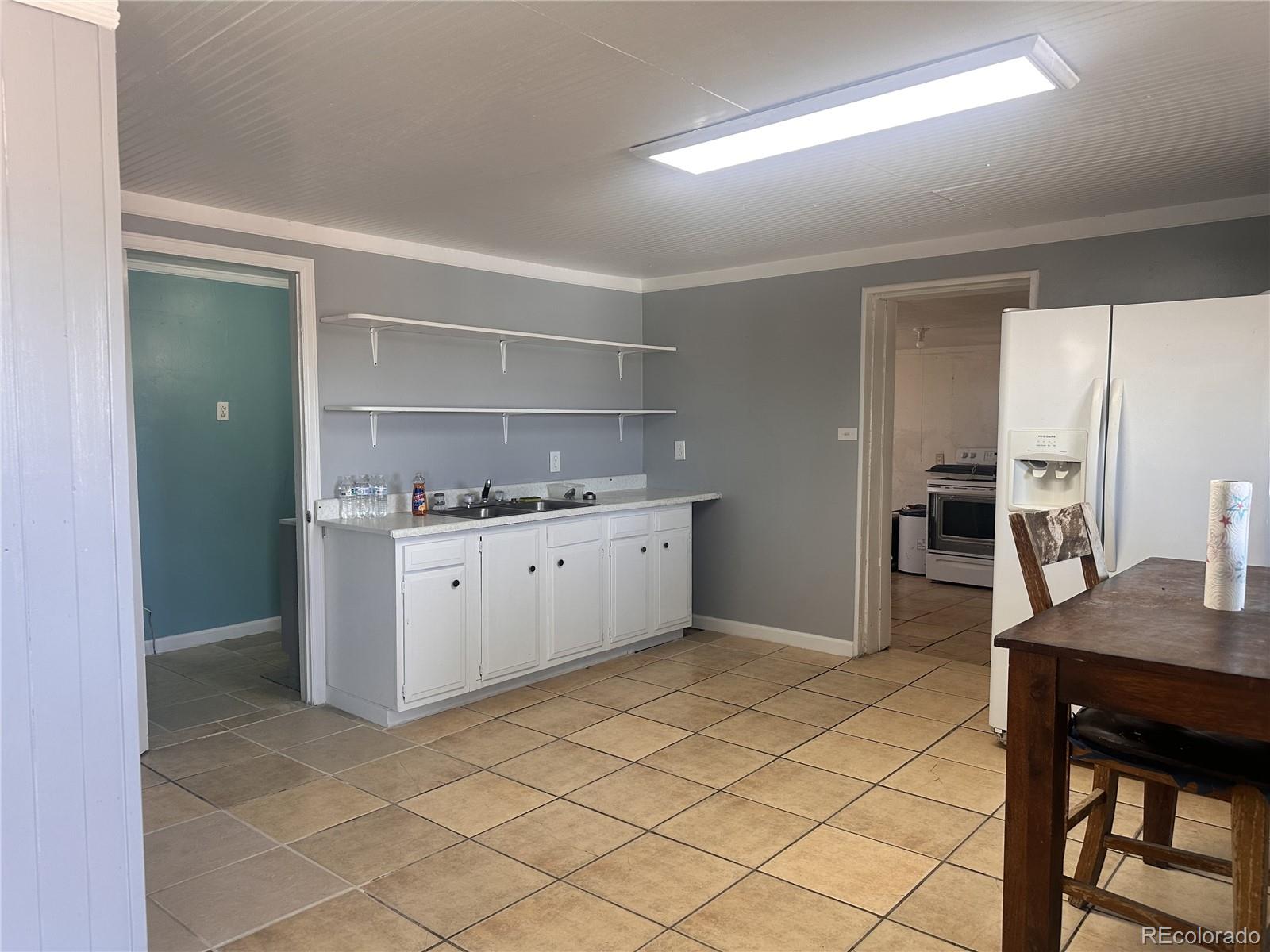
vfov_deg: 56.8
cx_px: 635
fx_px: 881
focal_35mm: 24
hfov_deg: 71.6
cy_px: 476
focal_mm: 6.86
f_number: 1.78
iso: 125
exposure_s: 1/120
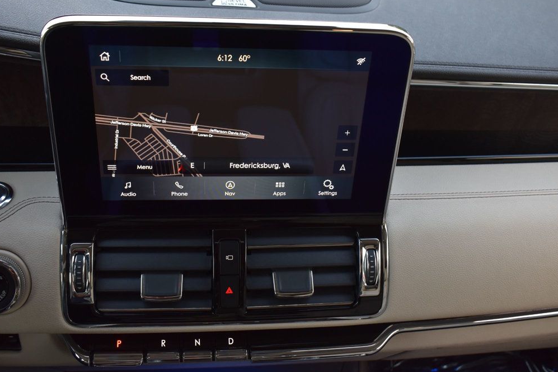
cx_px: 279
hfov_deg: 50.1
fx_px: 597
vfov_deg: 34.6
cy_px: 185
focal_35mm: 39
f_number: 6.3
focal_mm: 25
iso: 720
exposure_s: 1/15
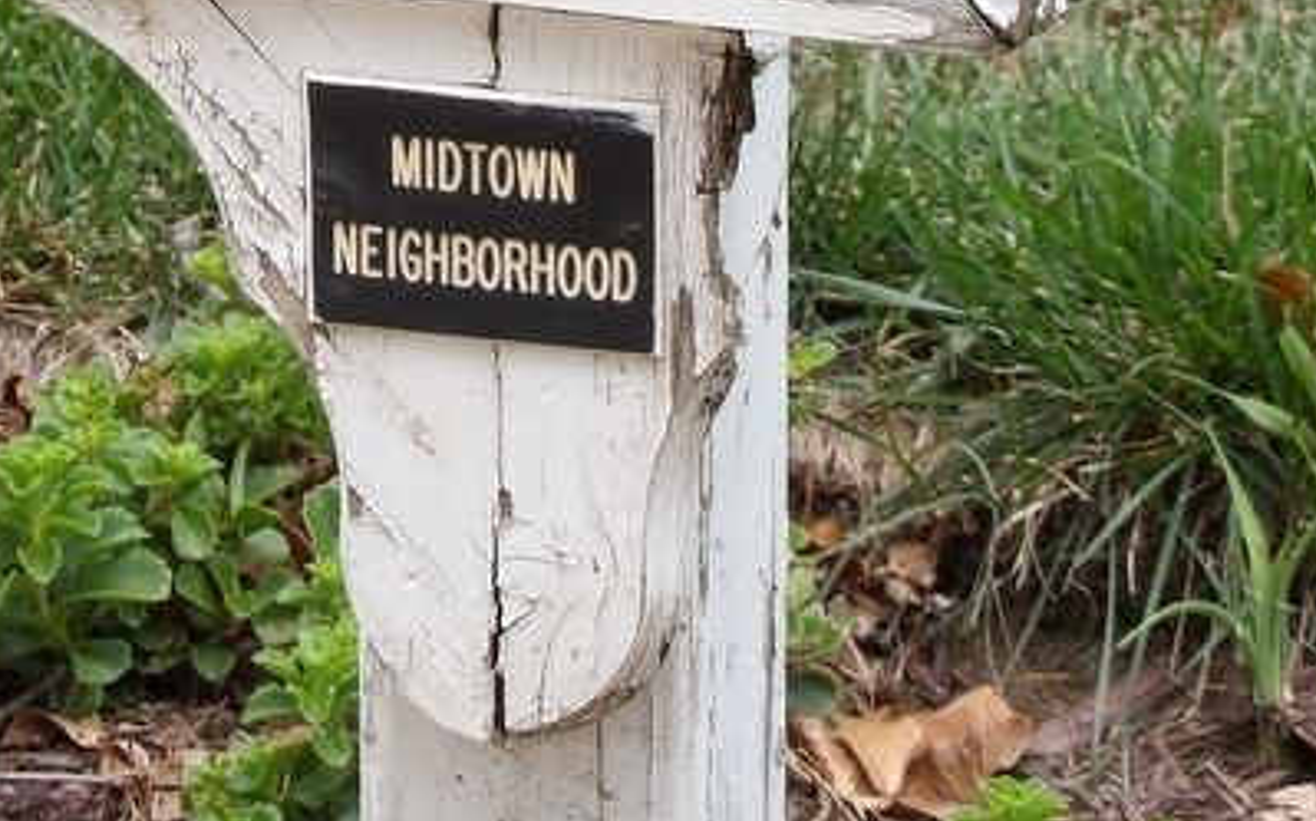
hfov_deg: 5.0
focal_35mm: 421
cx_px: 422
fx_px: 15093
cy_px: -386
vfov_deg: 3.1
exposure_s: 1/130
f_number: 4.5
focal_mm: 35.6
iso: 100
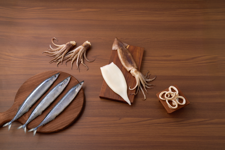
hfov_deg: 41.1
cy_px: 75
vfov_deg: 28.1
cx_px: 112
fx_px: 300
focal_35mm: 48
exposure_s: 1/125
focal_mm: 48
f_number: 16
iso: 100
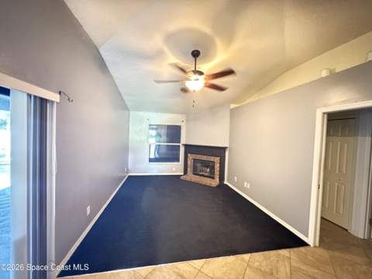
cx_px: 186
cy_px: 140
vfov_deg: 85.6
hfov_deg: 102.1
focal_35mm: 14
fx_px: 150
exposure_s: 1/15
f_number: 2.2
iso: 3200
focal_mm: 2.22
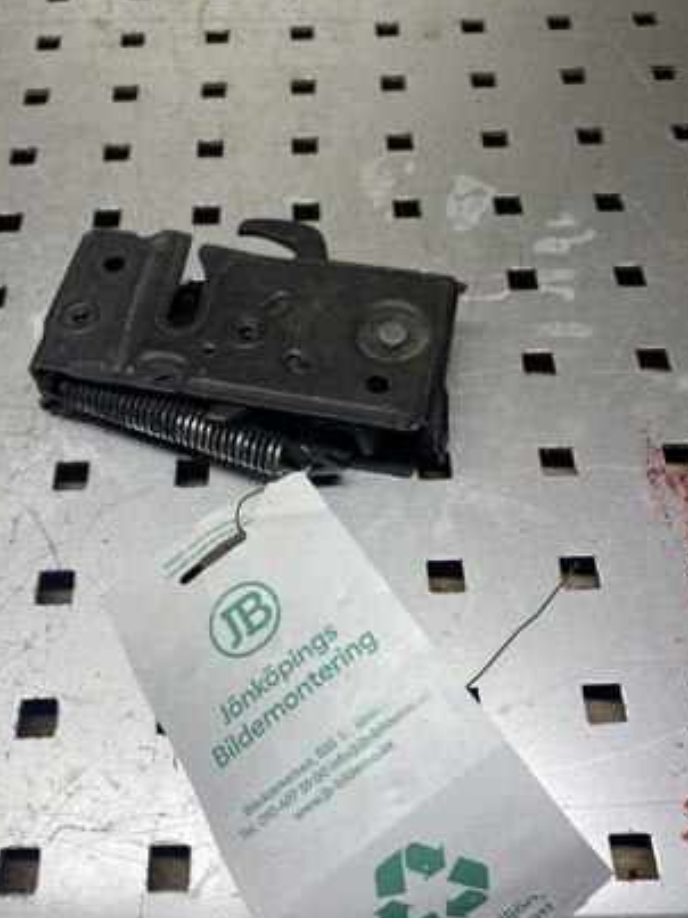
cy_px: 522
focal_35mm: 31
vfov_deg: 58.2
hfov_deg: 45.4
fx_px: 822
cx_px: 310
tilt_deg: -60.1
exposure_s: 1/191
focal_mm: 4.25
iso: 32
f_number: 1.8
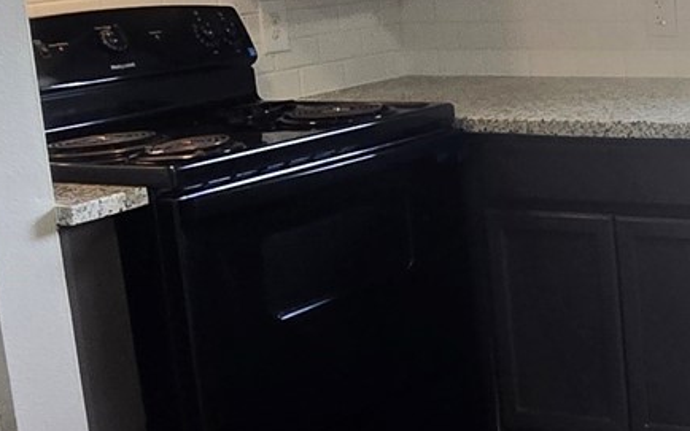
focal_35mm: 65
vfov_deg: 19.7
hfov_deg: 25.1
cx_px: 997
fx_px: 1222
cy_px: 57
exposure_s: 1/60
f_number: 2.2
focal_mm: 2.2
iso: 125
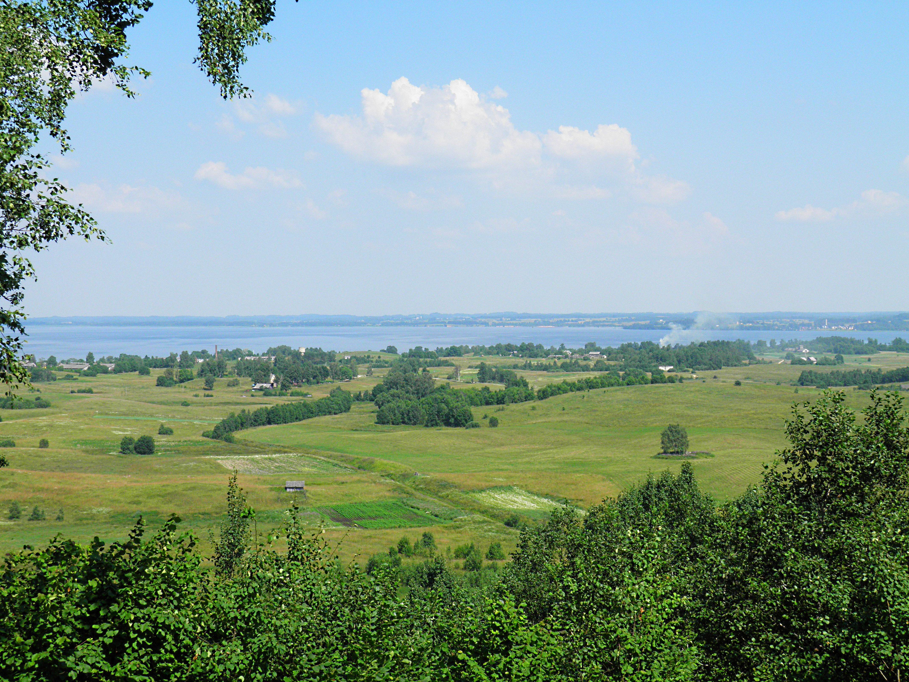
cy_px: 341
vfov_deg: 29.7
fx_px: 1287
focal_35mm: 49
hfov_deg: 38.9
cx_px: 454
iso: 50
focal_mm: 8.9
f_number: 5.5
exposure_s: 1/250
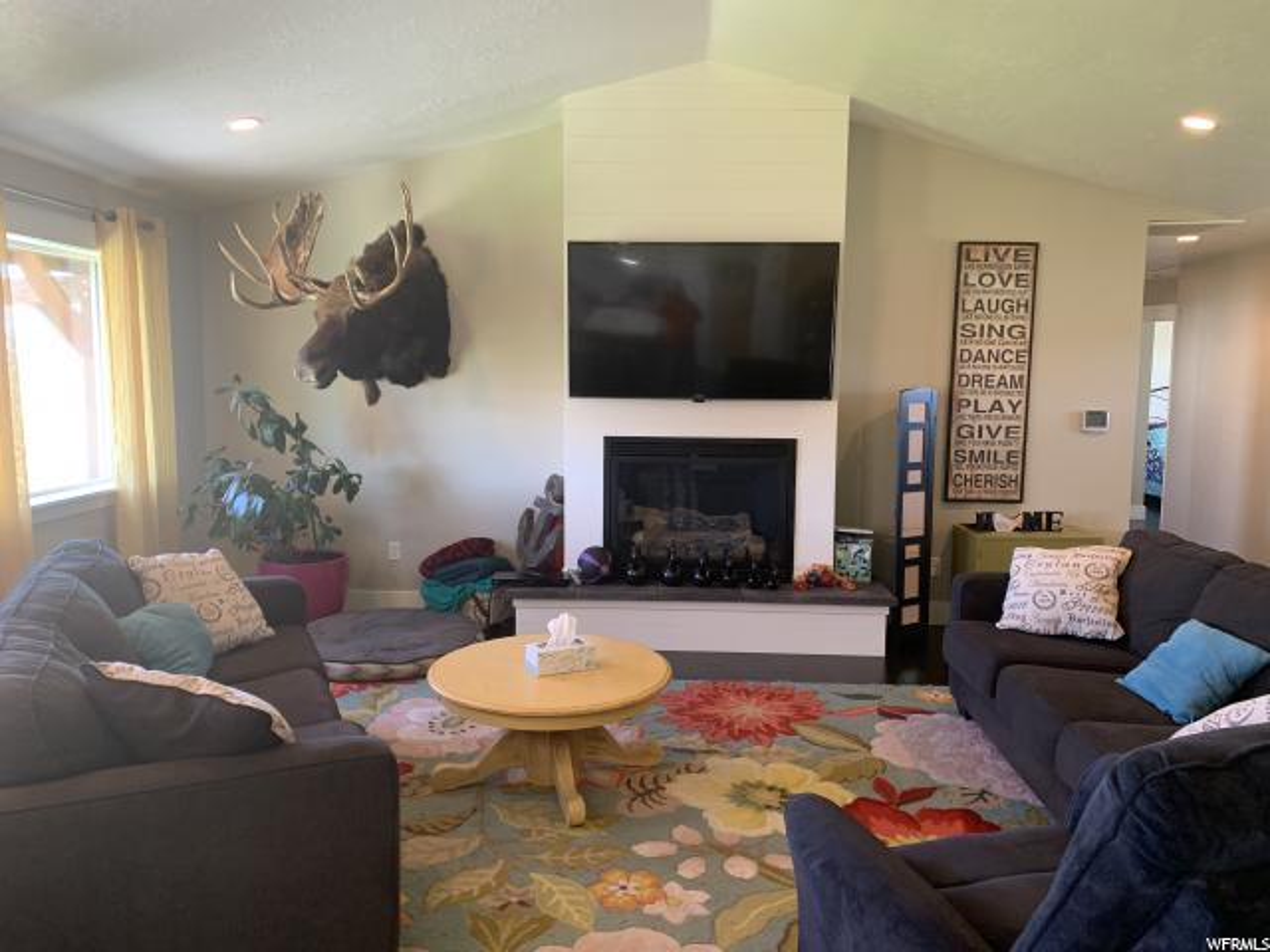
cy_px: 476
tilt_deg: -5.0
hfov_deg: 67.3
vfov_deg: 53.1
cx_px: 635
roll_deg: -0.6
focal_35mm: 26
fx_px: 954
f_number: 1.8
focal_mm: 4.25
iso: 200
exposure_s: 1/60
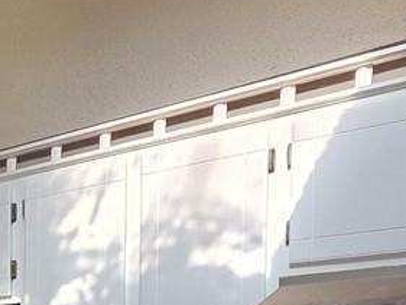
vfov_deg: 17.9
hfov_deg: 20.9
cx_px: -254
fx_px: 868
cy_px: 454
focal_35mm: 74
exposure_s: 1/421
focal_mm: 2.2
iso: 40
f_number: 1.9
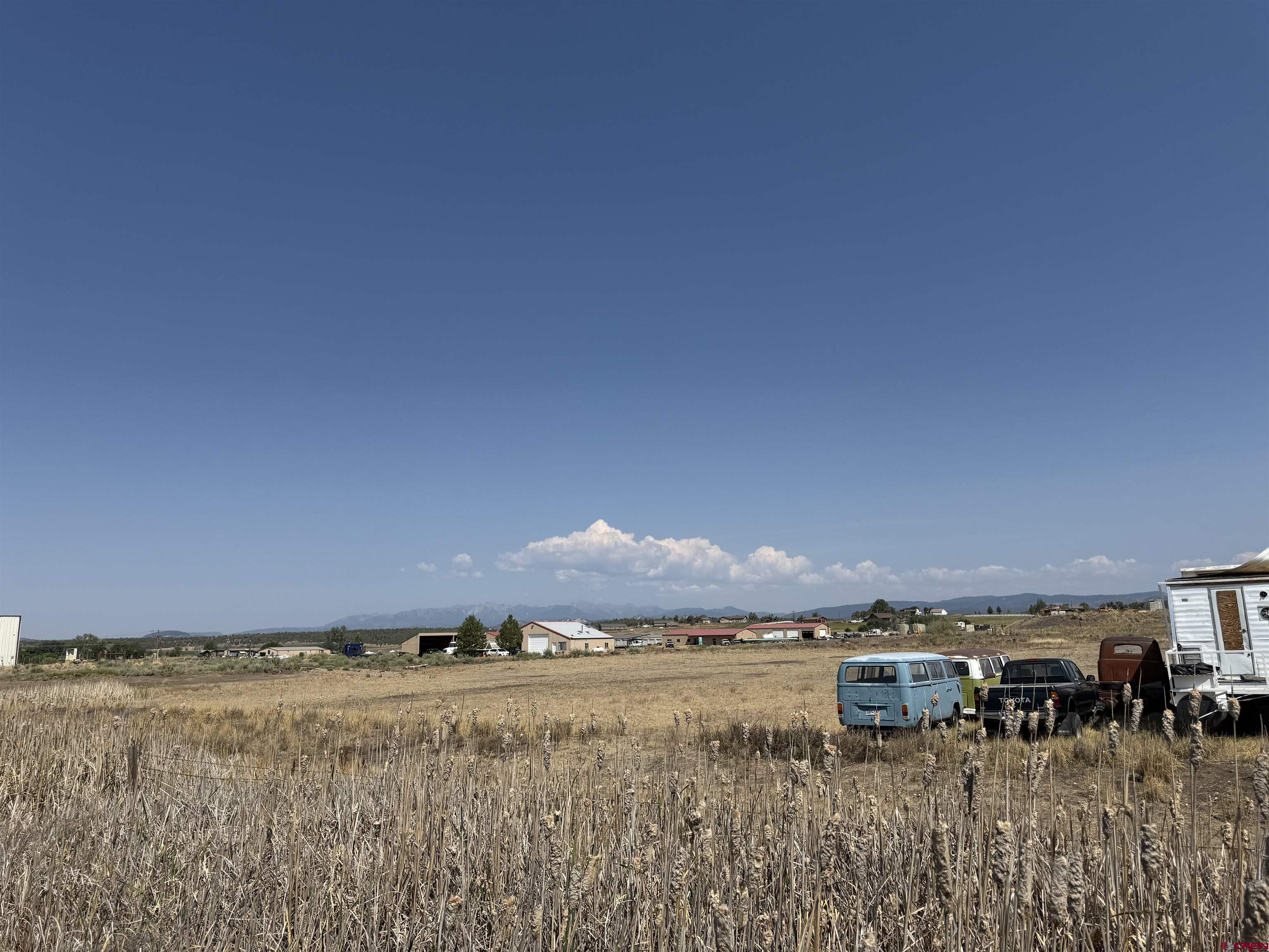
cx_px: 634
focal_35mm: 24
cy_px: 476
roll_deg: +1.3
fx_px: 880
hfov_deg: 71.6
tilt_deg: +11.4
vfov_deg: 56.8
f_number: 1.78
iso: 80
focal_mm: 6.76
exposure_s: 1/9091
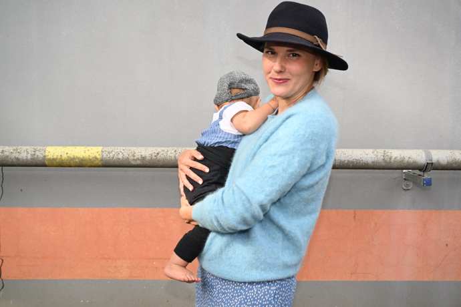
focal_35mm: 40
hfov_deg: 48.5
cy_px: 154
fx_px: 512
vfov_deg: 33.4
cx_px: 230
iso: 320
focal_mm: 40
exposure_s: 1/500
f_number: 4.5
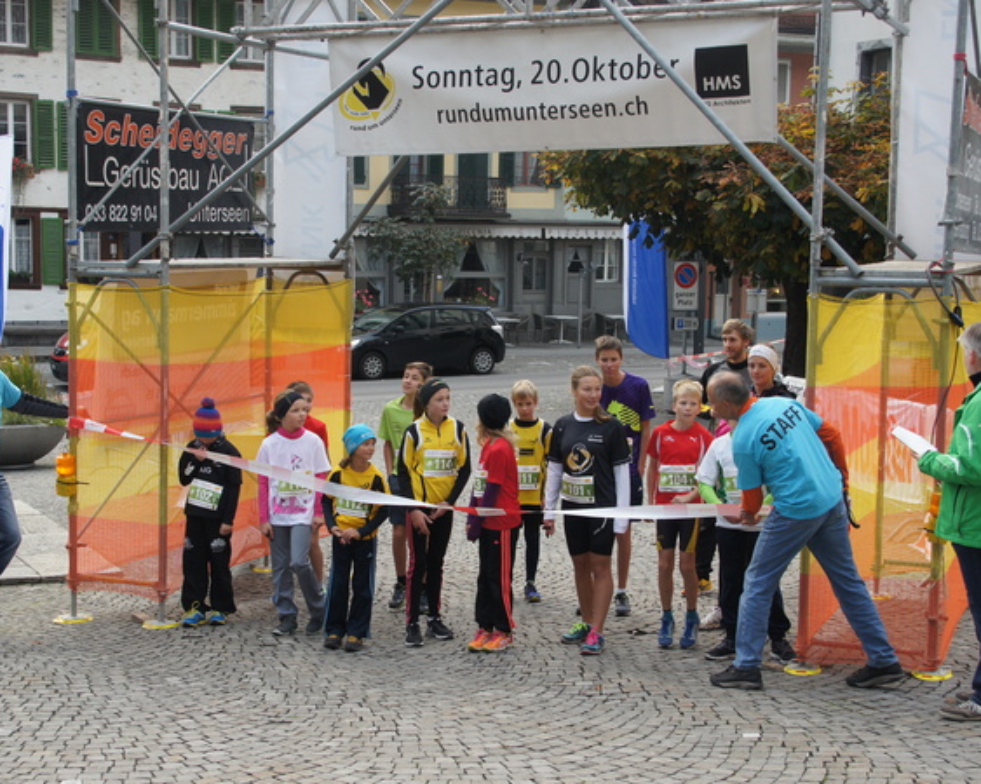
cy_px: 403
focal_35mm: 60
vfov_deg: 25.4
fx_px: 1741
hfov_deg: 31.4
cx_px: 453
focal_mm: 32
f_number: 5.6
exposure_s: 1/200
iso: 400
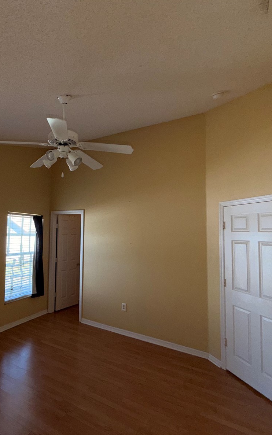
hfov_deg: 57.5
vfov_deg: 85.1
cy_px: 218
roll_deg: -1.0
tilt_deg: +3.4
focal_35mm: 20
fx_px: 237
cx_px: 78
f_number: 2.2
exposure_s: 1/120
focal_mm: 2.22
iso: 50
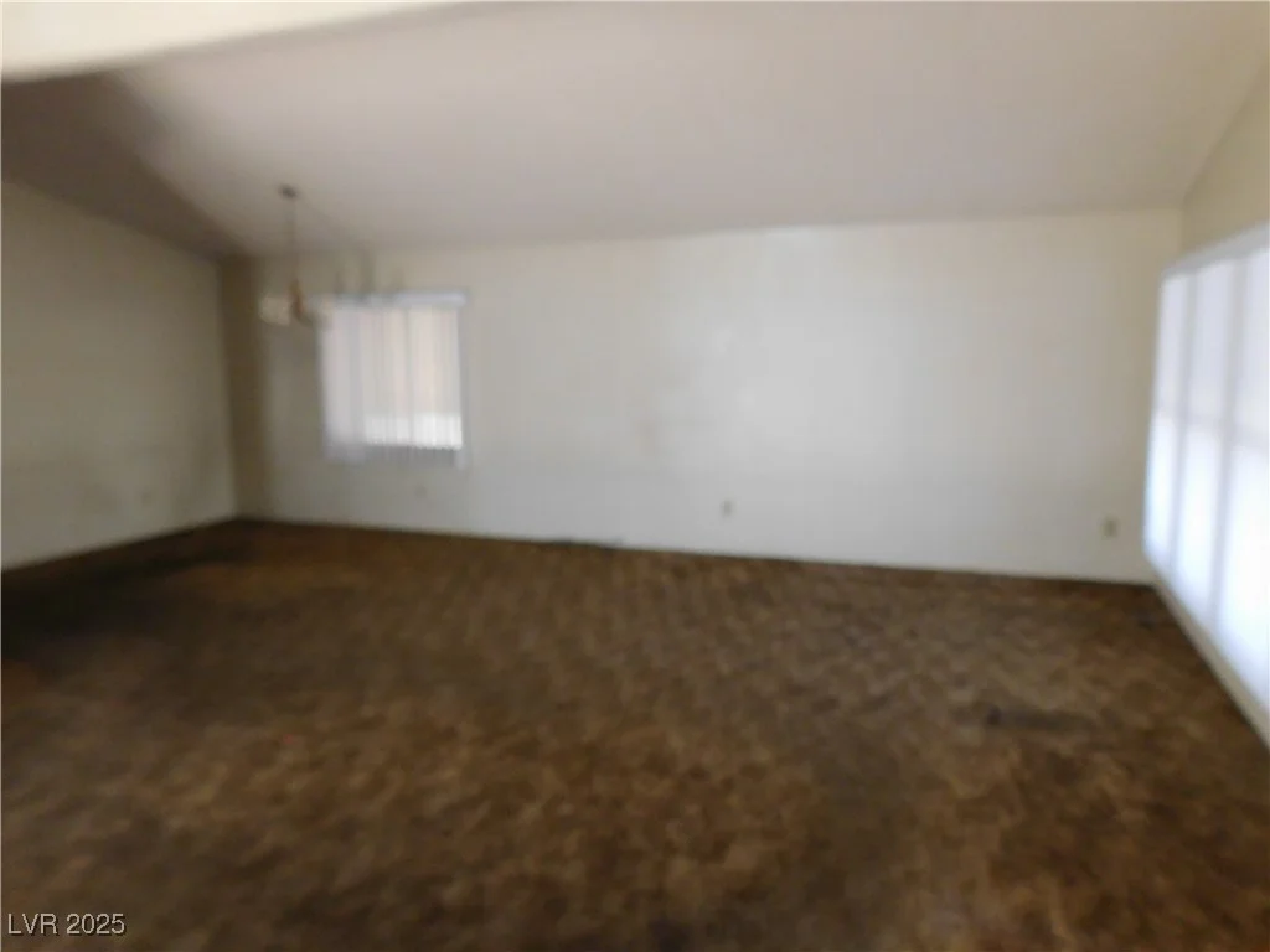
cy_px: 476
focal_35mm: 24
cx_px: 635
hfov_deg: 71.6
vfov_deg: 56.8
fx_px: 881
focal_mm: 4.1
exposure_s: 1/30
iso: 400
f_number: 3
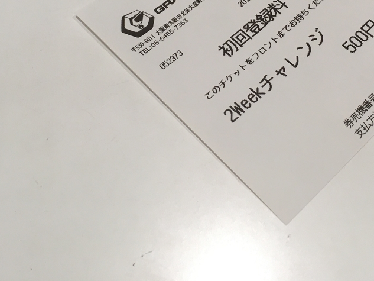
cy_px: 15
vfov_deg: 25.5
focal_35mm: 55
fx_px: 594
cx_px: 223
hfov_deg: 34.8
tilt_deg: -56.7
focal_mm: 4.15
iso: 25
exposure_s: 1/30
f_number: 2.2
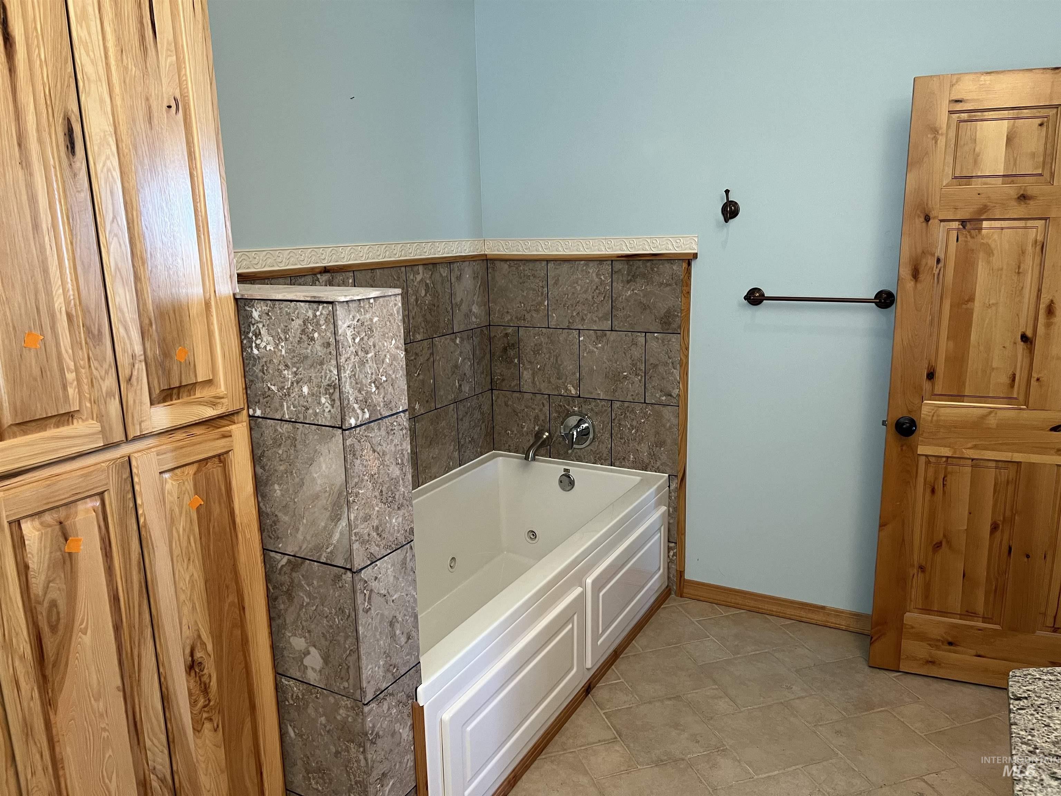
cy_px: 398
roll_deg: +2.1
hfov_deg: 67.3
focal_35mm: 26
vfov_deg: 53.1
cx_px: 530
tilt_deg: -11.3
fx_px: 797
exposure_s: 1/60
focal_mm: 5.7
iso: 160
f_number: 1.5
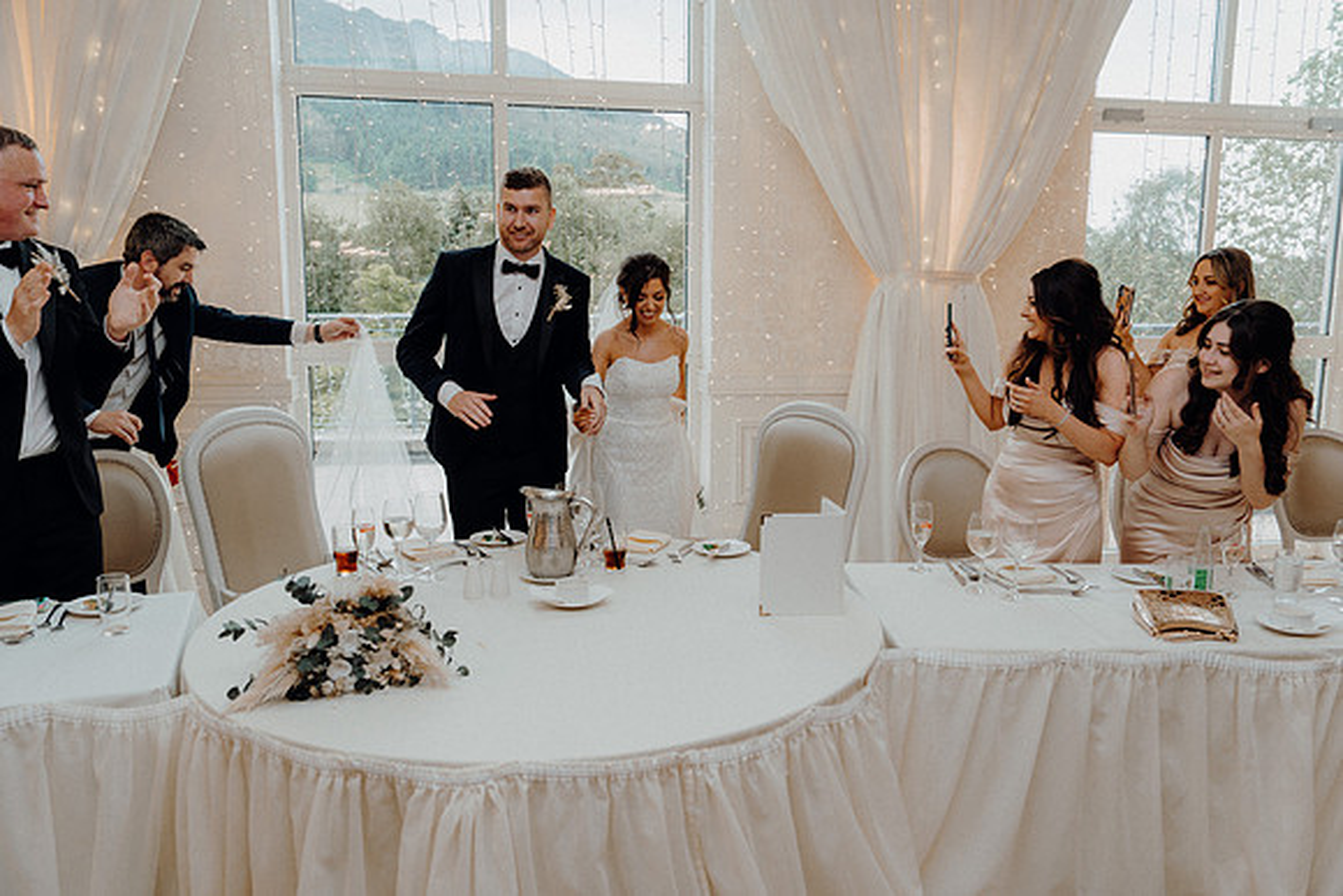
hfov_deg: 65.5
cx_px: 672
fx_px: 1045
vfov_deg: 46.4
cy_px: 448
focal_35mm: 28
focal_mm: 28
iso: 800
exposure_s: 1/160
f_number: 3.5
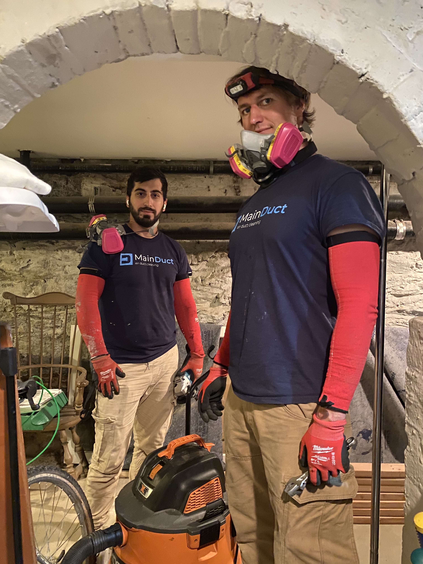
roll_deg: -2.1
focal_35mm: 26
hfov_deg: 53.1
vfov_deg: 67.3
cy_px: 282
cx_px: 212
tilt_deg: -1.4
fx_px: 424
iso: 1000
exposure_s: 1/20
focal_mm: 4.25
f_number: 1.8
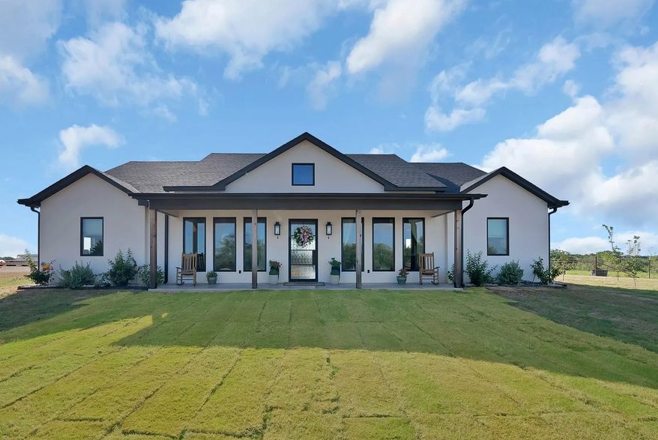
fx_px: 256
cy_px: 253
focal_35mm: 14
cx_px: 306
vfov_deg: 80.8
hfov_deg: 104.0
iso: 640
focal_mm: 12
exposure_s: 1/320
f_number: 9
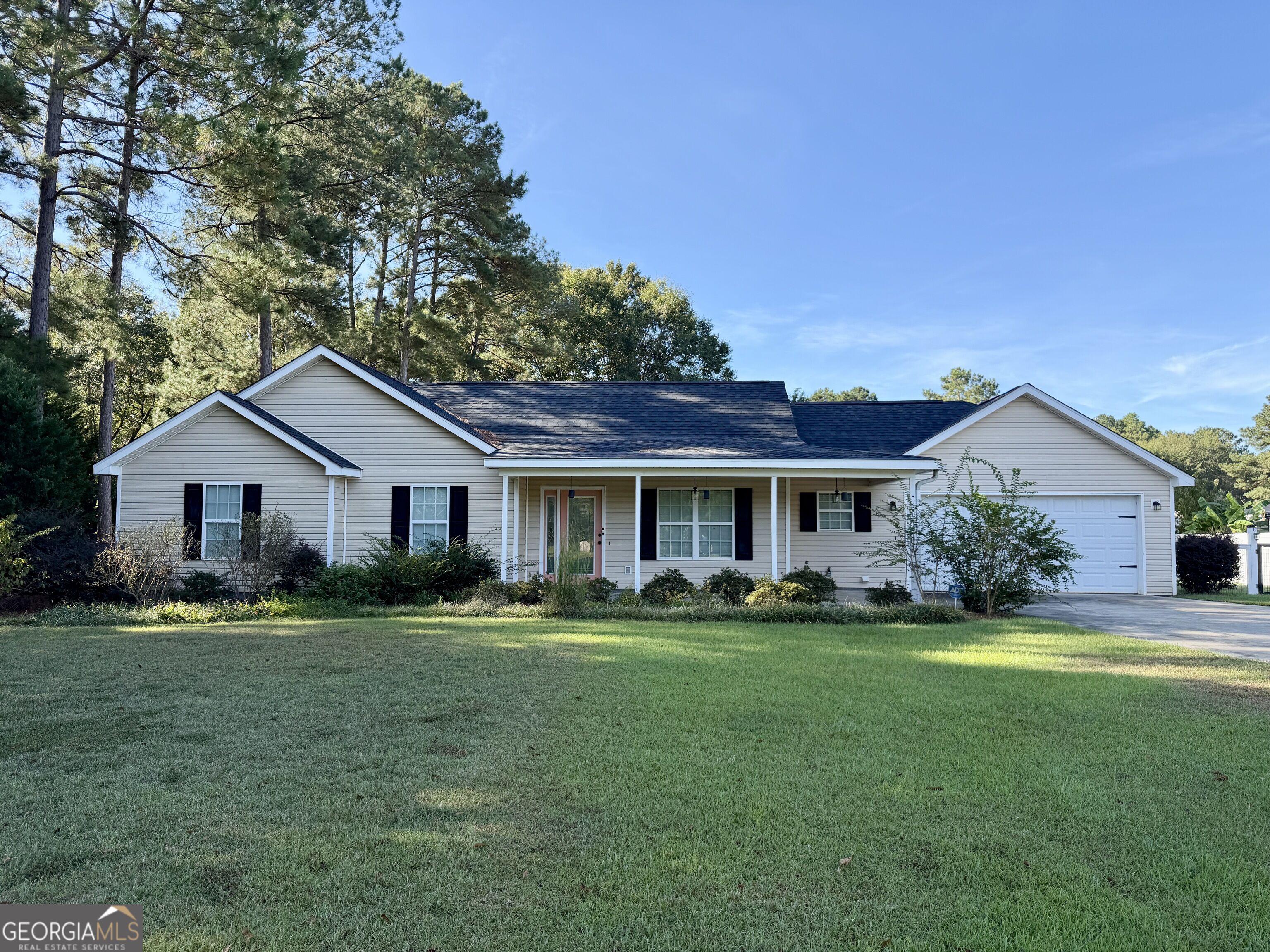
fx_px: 881
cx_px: 635
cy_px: 476
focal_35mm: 24
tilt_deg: +3.1
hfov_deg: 71.6
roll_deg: +0.1
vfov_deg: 56.8
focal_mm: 6.76
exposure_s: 1/1653
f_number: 1.78
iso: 80
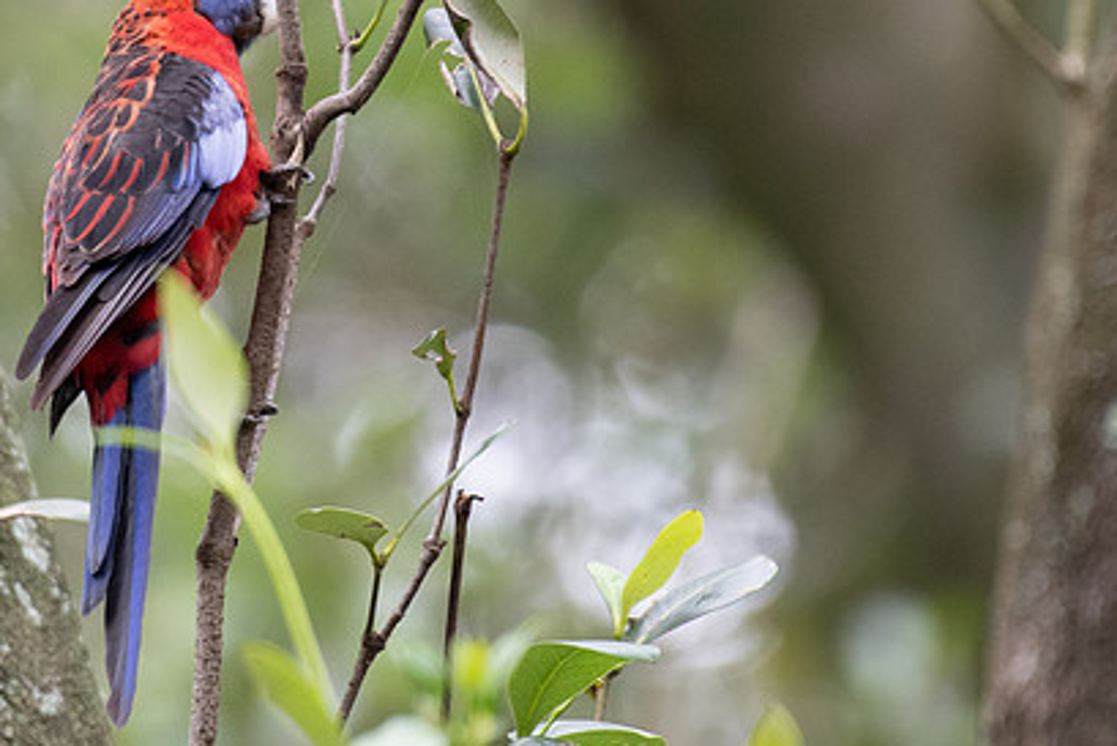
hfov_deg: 1.5
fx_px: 43979
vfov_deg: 1.0
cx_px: 211
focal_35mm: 1417
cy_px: 61
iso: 1250
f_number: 5.6
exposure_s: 1/125
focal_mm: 500
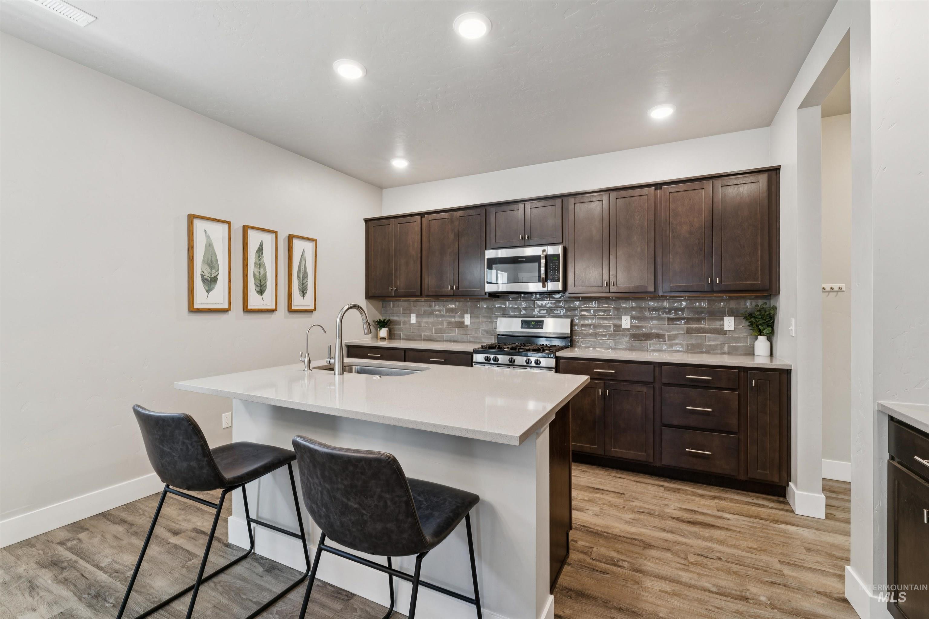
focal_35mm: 16
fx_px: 408
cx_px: 464
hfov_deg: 97.5
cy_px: 310
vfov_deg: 74.4
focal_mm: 15.8
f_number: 13
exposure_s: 1/2.5
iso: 400
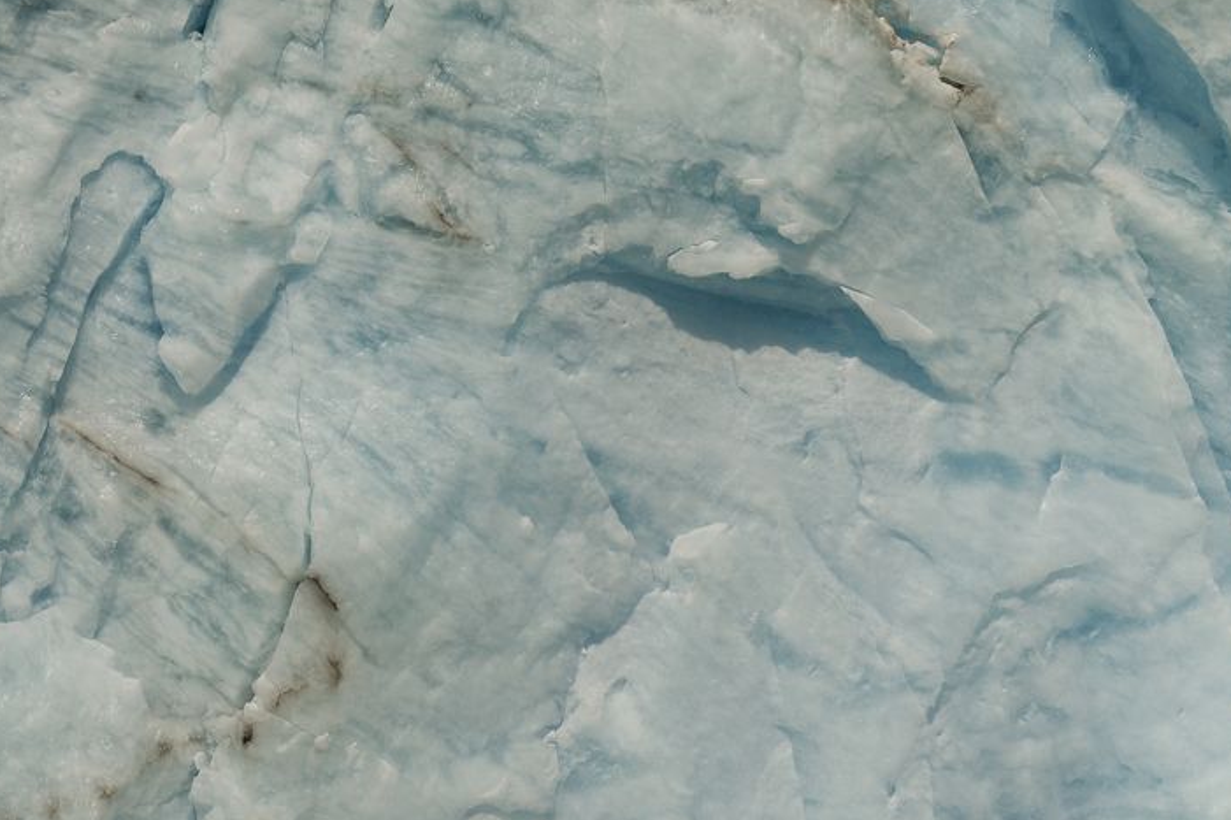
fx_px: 29057
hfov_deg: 2.4
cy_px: 273
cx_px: 274
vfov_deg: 1.6
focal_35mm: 850
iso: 100
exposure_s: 1/800
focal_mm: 477
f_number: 6.3
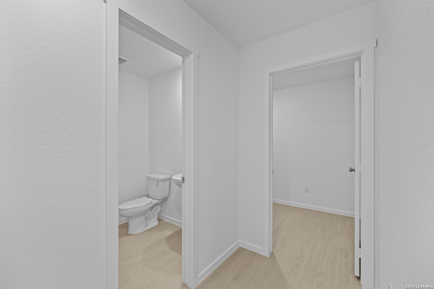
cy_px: 144
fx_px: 169
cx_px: 217
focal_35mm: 14
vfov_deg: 81.2
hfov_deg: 104.3
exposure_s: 1/4
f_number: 10
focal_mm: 14
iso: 400
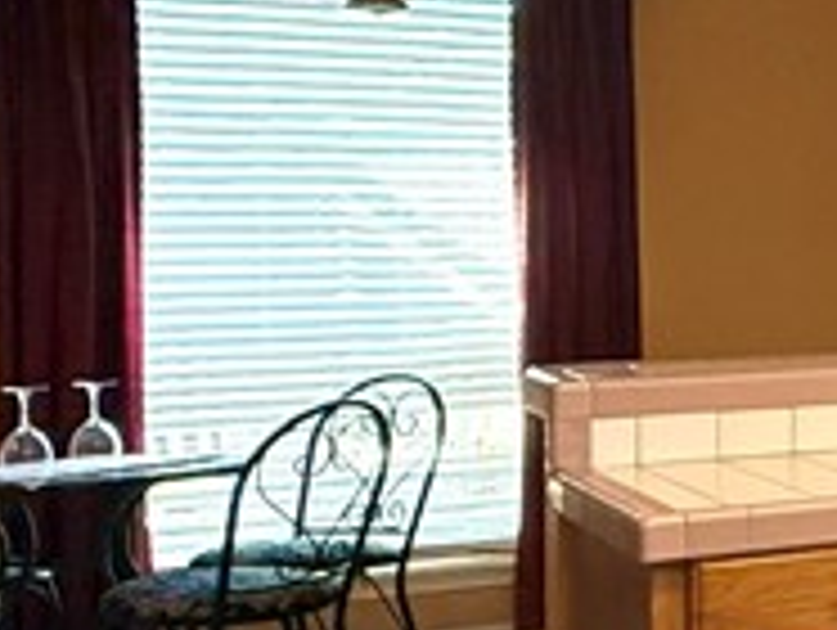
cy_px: 256
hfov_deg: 15.9
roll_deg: +0.3
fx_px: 1864
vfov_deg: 19.2
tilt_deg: -1.0
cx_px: 1899
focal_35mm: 77
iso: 500
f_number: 2.2
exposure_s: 1/120
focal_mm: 2.22
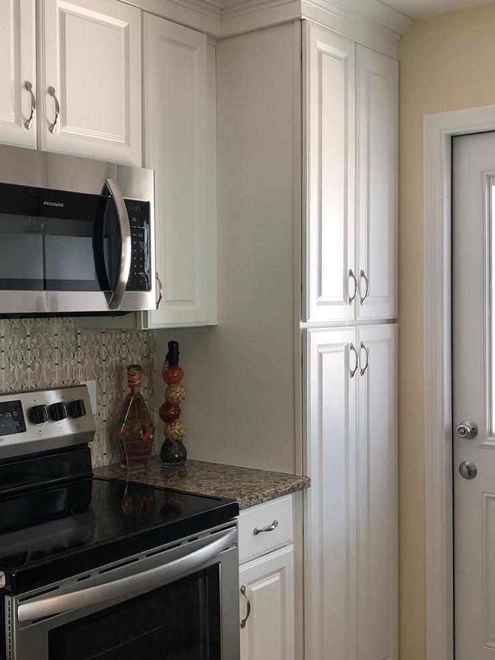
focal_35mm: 45
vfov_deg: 42.1
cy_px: 343
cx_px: 203
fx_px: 858
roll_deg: +0.4
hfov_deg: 32.1
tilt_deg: -3.8
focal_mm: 3.99
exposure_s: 1/24
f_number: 1.8
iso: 40
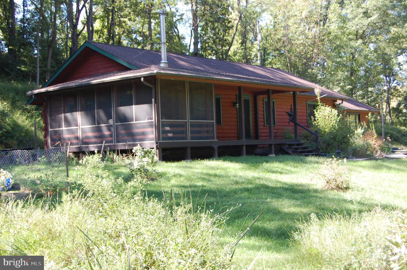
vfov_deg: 25.7
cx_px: 204
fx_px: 593
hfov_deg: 37.9
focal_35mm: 52
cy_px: 135
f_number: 5.6
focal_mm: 35
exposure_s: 1/125
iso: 360
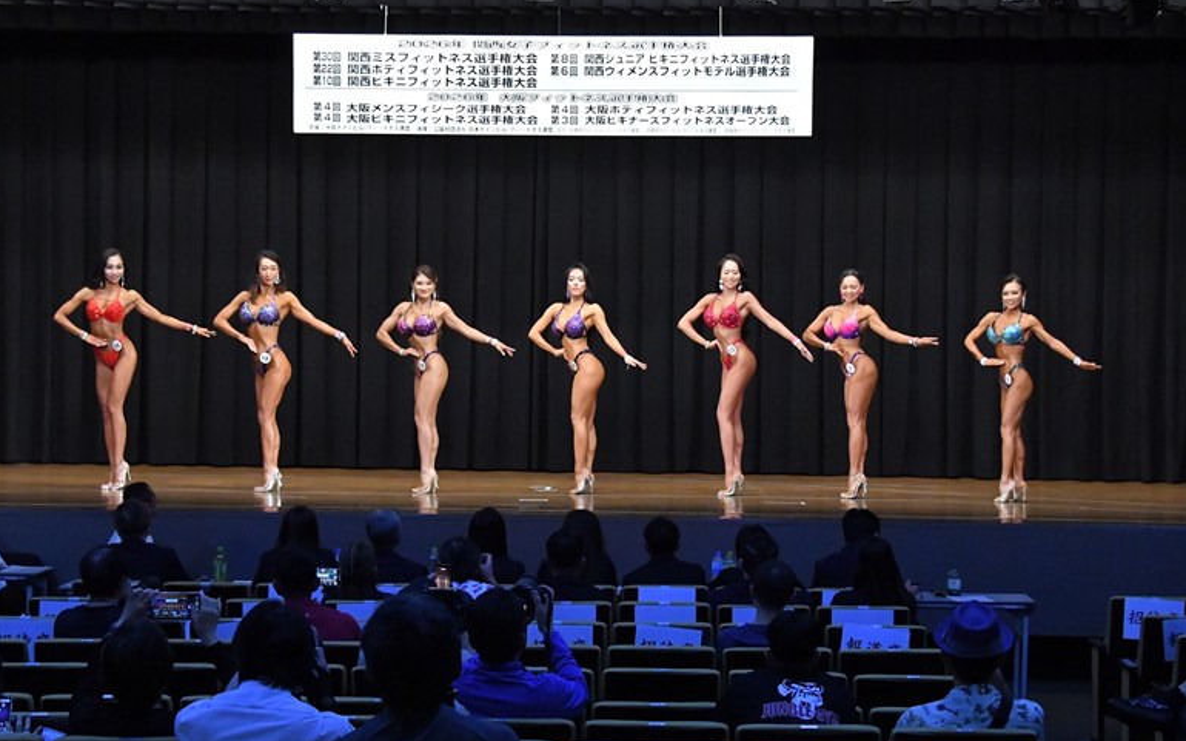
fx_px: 2585
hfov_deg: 25.8
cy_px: 367
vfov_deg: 16.3
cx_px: 592
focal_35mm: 80
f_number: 5.6
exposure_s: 1/400
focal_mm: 52
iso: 8000
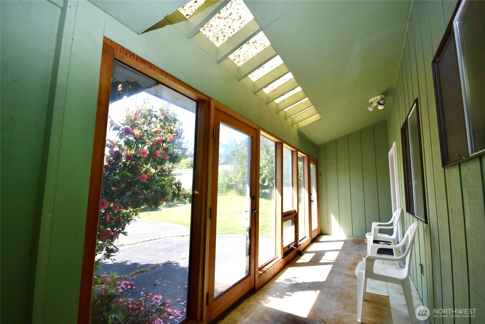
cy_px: 162
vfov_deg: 77.4
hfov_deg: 100.4
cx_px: 242
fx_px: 202
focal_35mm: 15
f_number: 7.1
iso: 400
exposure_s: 1/200
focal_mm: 10
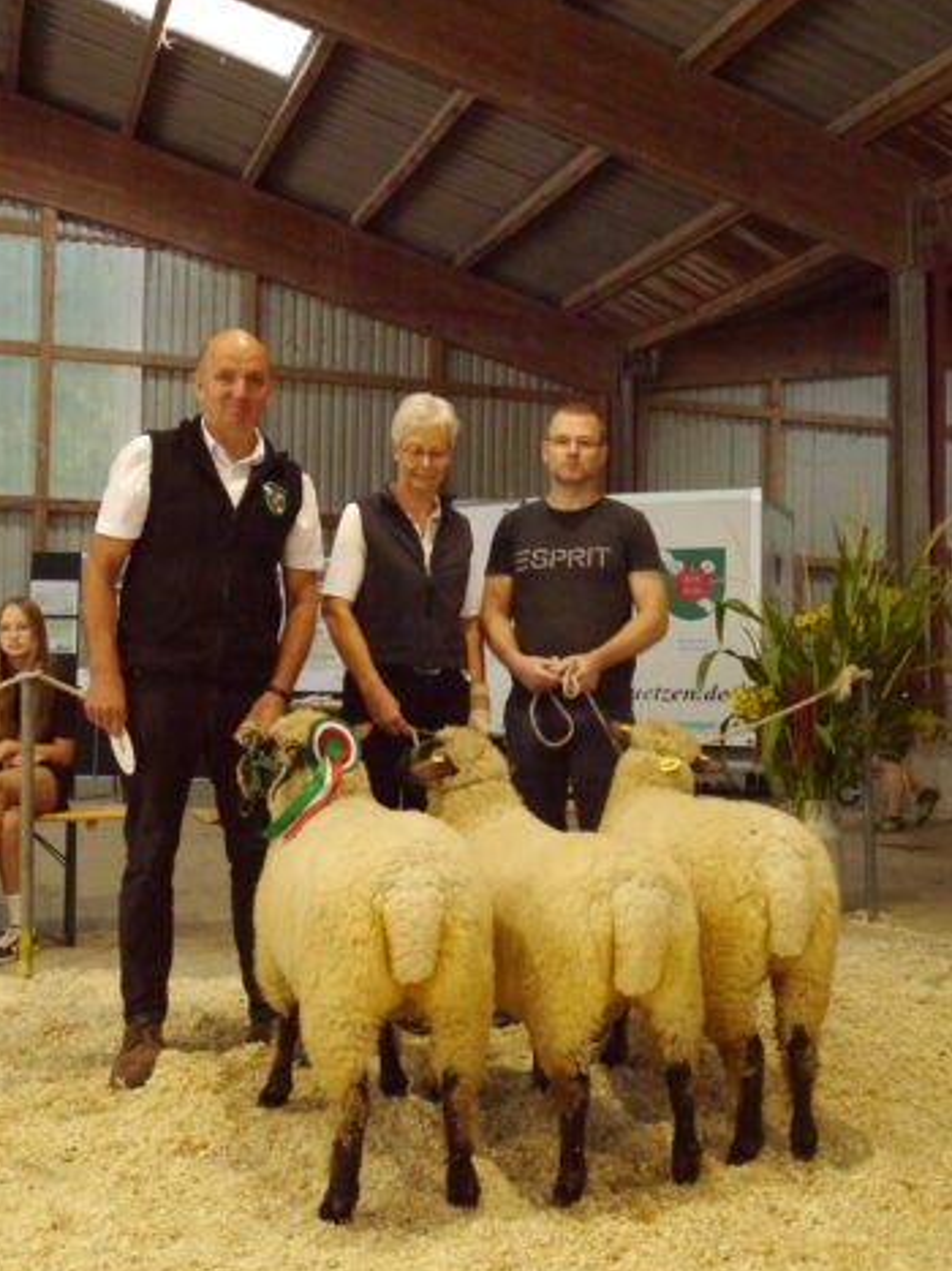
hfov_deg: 38.6
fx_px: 1357
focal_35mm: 37
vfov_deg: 50.1
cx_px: 468
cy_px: 645
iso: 6400
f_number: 8
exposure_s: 1/400
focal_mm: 18
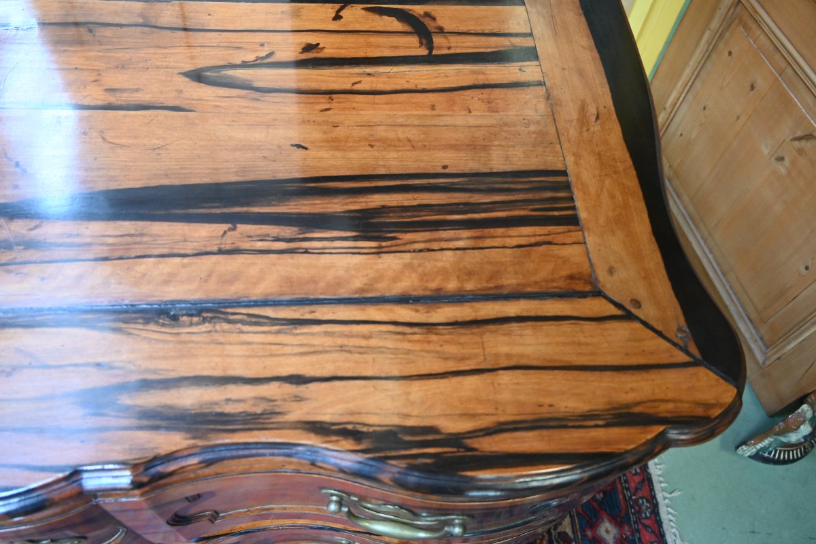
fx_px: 663
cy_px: 272
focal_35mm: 29
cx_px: 408
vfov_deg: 44.6
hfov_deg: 63.2
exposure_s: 1/125
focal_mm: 19.5
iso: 2200
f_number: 3.5
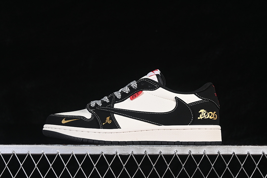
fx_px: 556
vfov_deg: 18.2
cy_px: 89
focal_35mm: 75
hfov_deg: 27.0
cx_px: 134
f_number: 7.1
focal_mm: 50
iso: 160
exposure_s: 1/80
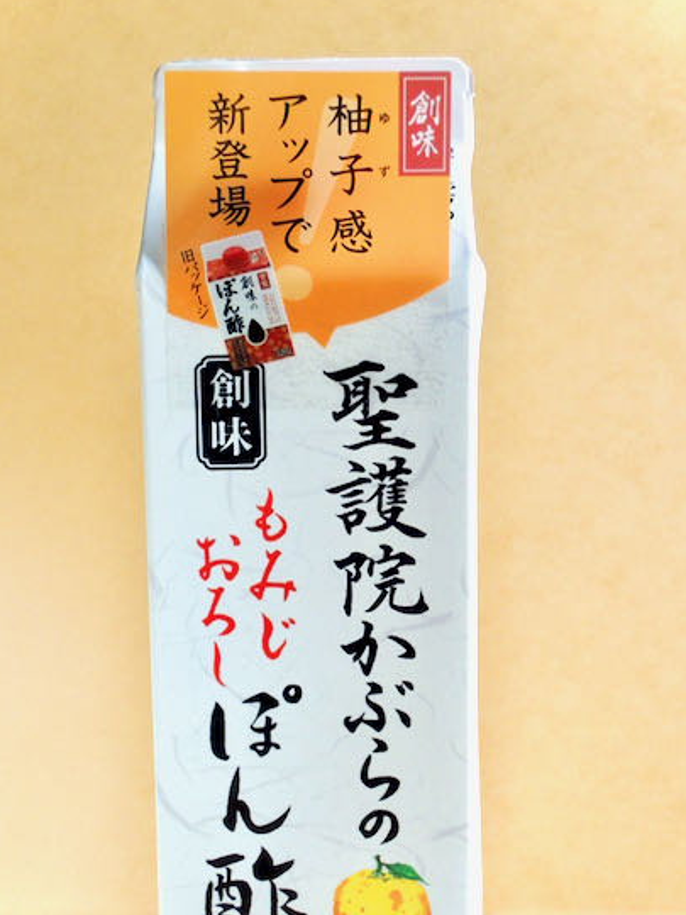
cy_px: 535
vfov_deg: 23.5
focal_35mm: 83
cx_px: 337
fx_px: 2193
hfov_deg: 17.8
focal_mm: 12.5
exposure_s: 1/30
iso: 400
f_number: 4.5
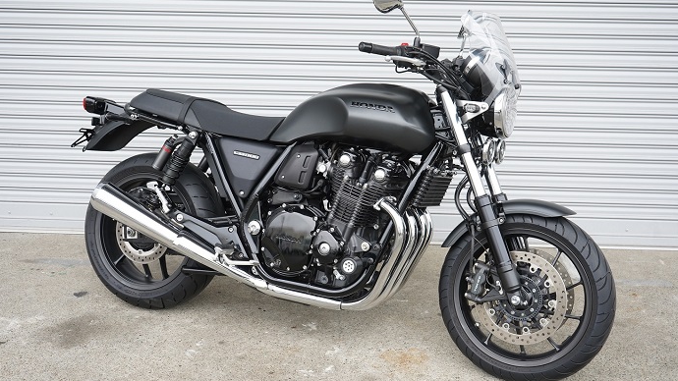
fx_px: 809
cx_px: 343
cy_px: 180
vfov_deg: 26.5
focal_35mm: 45
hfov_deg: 45.5
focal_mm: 42
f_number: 5.6
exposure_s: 1/60
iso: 100
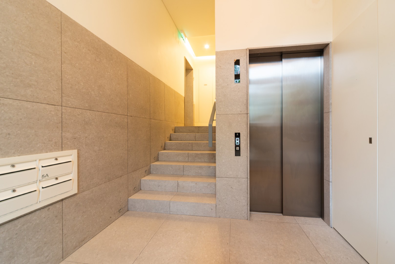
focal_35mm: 13
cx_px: 198
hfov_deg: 108.3
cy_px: 132
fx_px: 143
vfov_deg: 85.5
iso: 320
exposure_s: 1/4
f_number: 8
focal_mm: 13
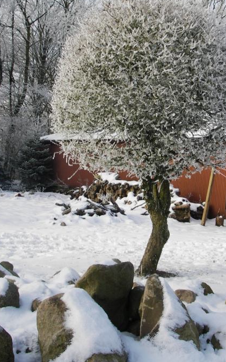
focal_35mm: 51
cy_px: 145
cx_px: 148
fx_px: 503
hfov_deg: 25.2
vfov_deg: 39.4
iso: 50
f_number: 6.6
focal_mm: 6.3
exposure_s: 1/80
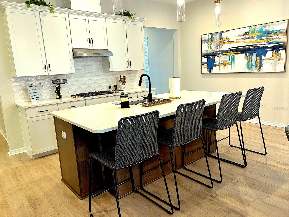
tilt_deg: -10.7
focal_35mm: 26
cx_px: 144
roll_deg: +3.6
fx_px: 217
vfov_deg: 53.1
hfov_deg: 67.3
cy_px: 108
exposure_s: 1/60
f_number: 1.5
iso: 100
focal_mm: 5.7
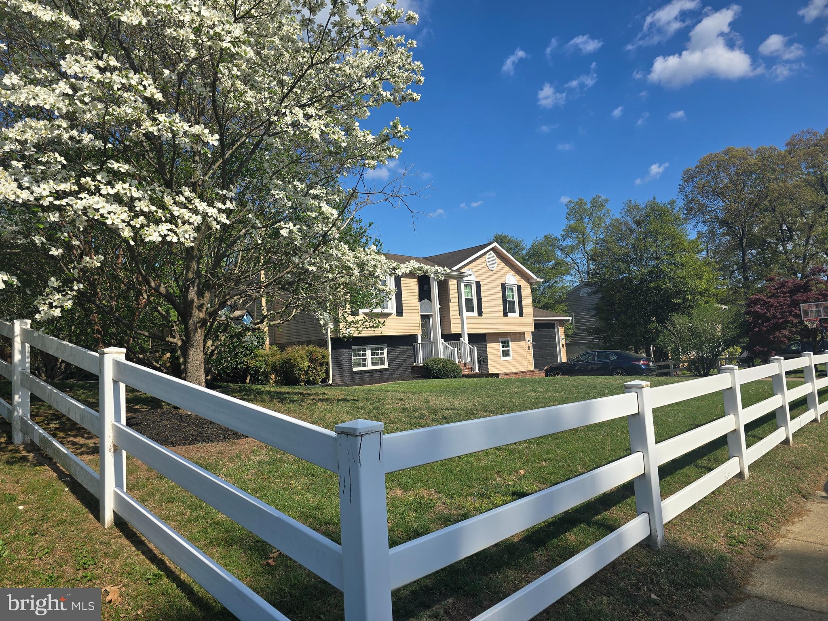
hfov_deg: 73.9
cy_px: 310
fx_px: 550
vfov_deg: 58.9
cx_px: 414
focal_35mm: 23
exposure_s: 1/937
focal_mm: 6.3
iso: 12
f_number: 1.7
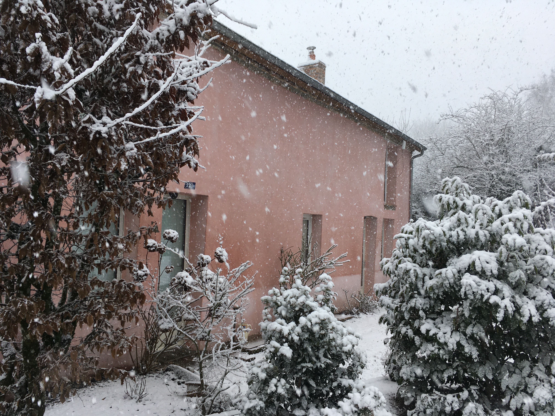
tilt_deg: +6.7
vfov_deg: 48.2
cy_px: 208
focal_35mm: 29
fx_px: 465
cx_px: 278
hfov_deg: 61.7
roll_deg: -2.1
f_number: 2.2
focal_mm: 4.15
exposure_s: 1/239
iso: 25
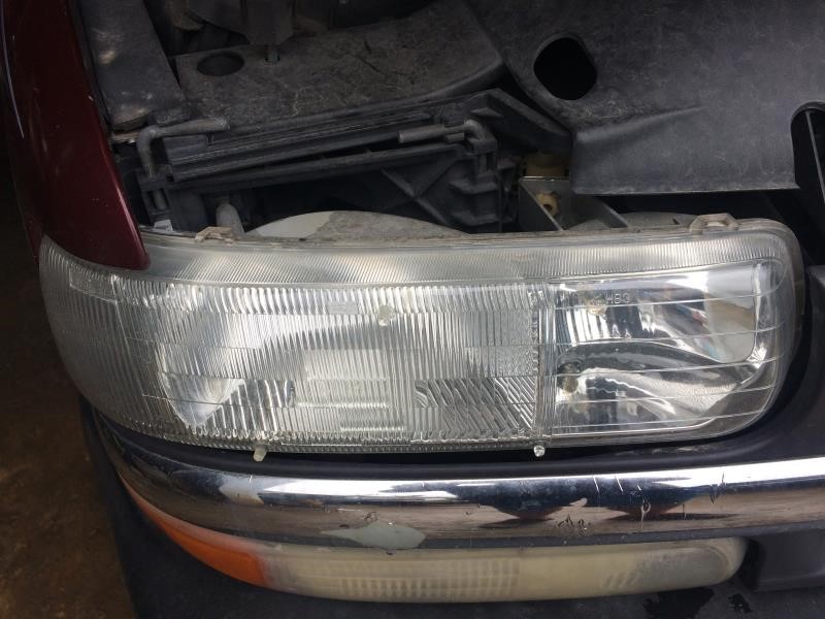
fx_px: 691
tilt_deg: -36.7
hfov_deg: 61.7
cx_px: 412
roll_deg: +1.7
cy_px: 310
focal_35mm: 29
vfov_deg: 48.2
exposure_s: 1/838
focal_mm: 4.15
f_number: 2.2
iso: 32
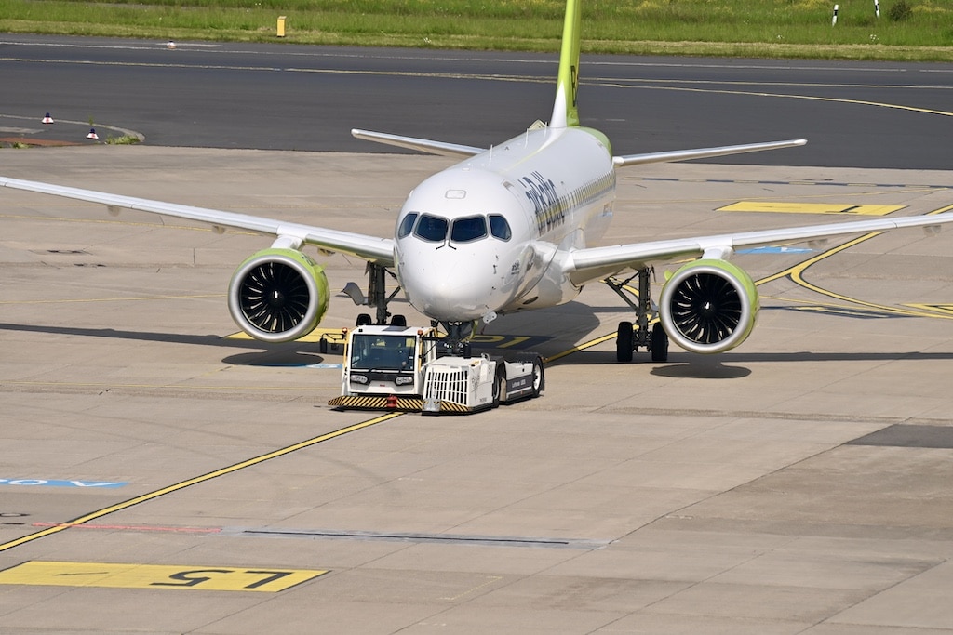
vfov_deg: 2.8
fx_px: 13237
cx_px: 476
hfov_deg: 4.1
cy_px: 318
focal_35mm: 500
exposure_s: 1/320
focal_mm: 500
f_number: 11
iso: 100
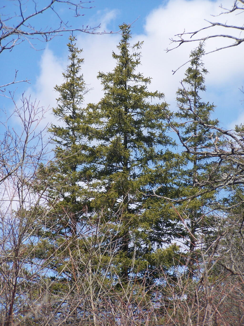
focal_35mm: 169
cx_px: 122
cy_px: 163
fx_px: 1588
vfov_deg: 11.7
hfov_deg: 8.8
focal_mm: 28
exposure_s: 1/1000
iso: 80
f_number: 3.2
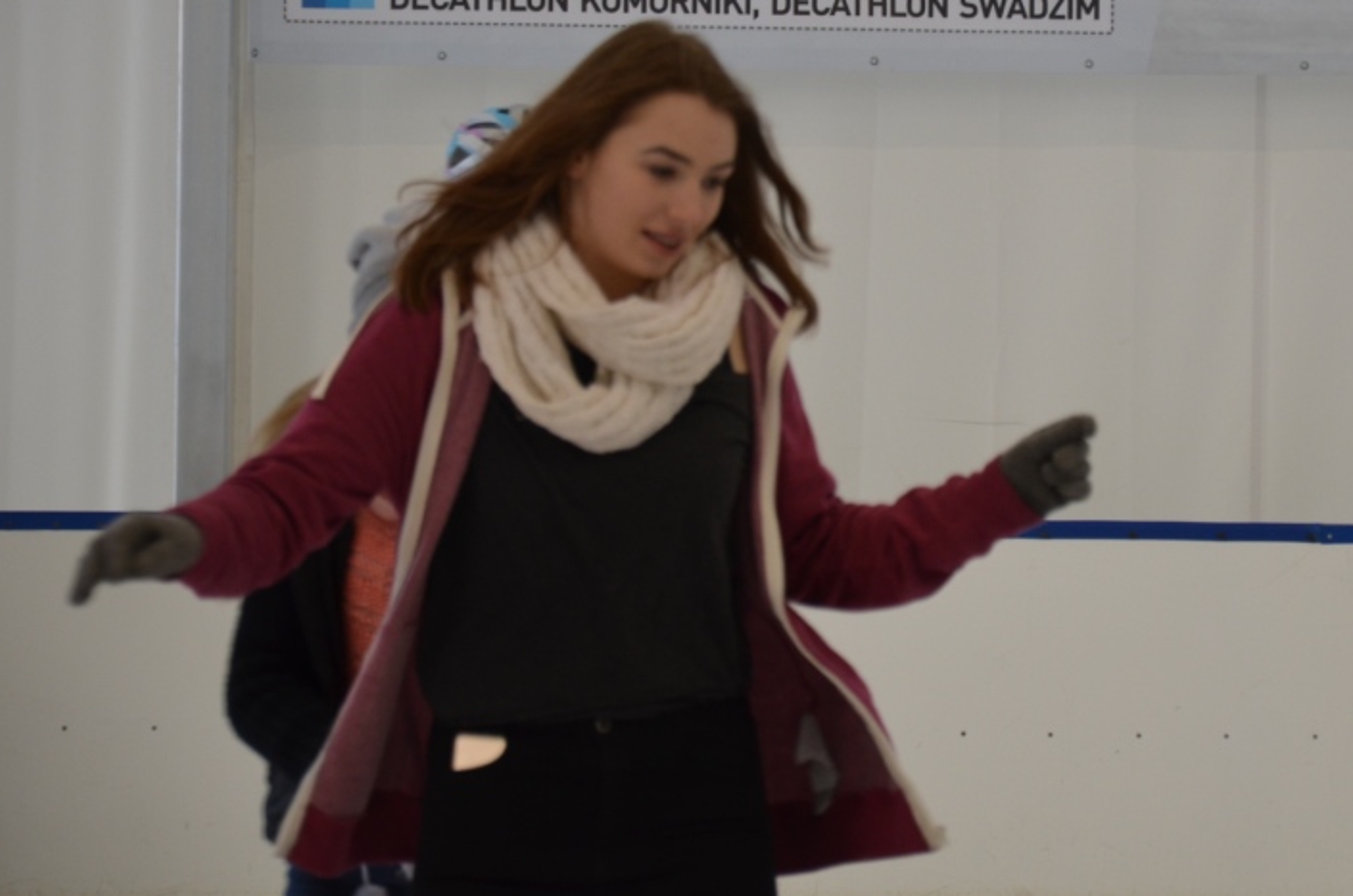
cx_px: 925
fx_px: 8579
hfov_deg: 9.0
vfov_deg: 6.0
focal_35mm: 229
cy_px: 251
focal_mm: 105
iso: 400
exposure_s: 1/100
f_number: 5.6
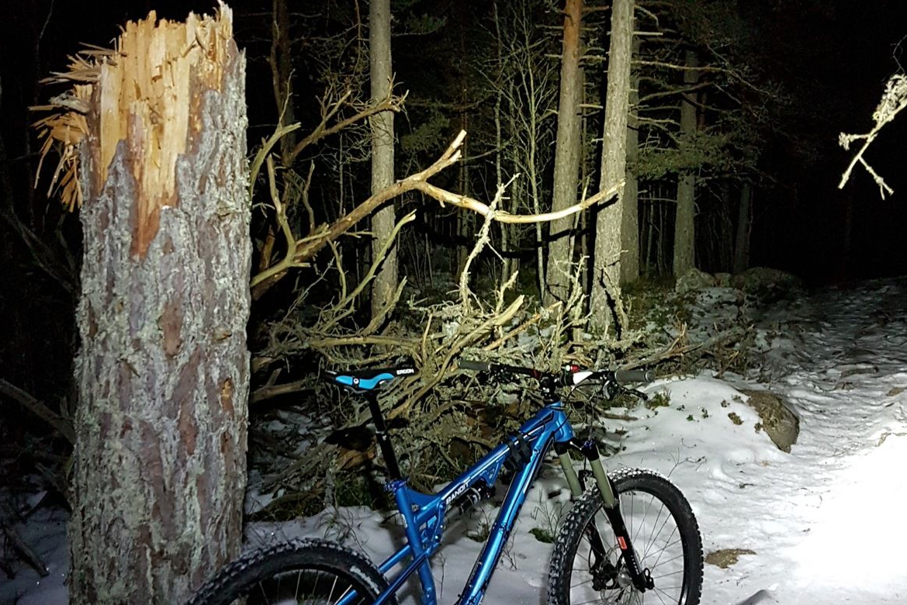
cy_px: 326
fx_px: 932
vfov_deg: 35.9
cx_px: 455
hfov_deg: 51.9
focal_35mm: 37
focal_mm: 4.2
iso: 250
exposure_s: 1/10
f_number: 1.7
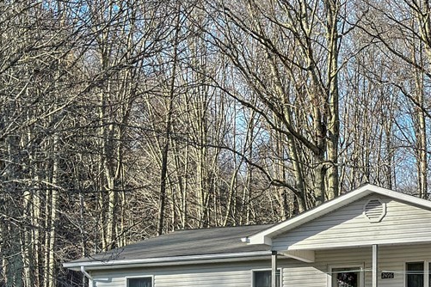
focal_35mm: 102
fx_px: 1221
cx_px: 362
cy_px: 245
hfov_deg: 19.7
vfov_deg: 13.3
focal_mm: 6.86
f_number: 1.8
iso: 80
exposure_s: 1/2200
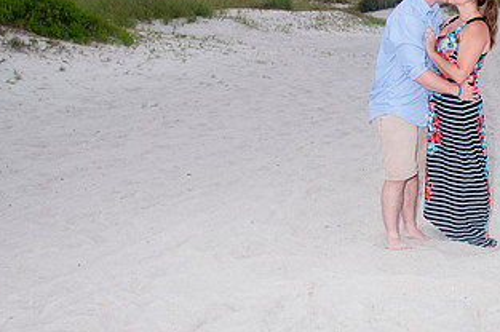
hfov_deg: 37.4
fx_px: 694
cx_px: 438
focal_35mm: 50
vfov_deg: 26.9
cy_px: 181
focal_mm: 18
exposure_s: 1/250
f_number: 7.1
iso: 200
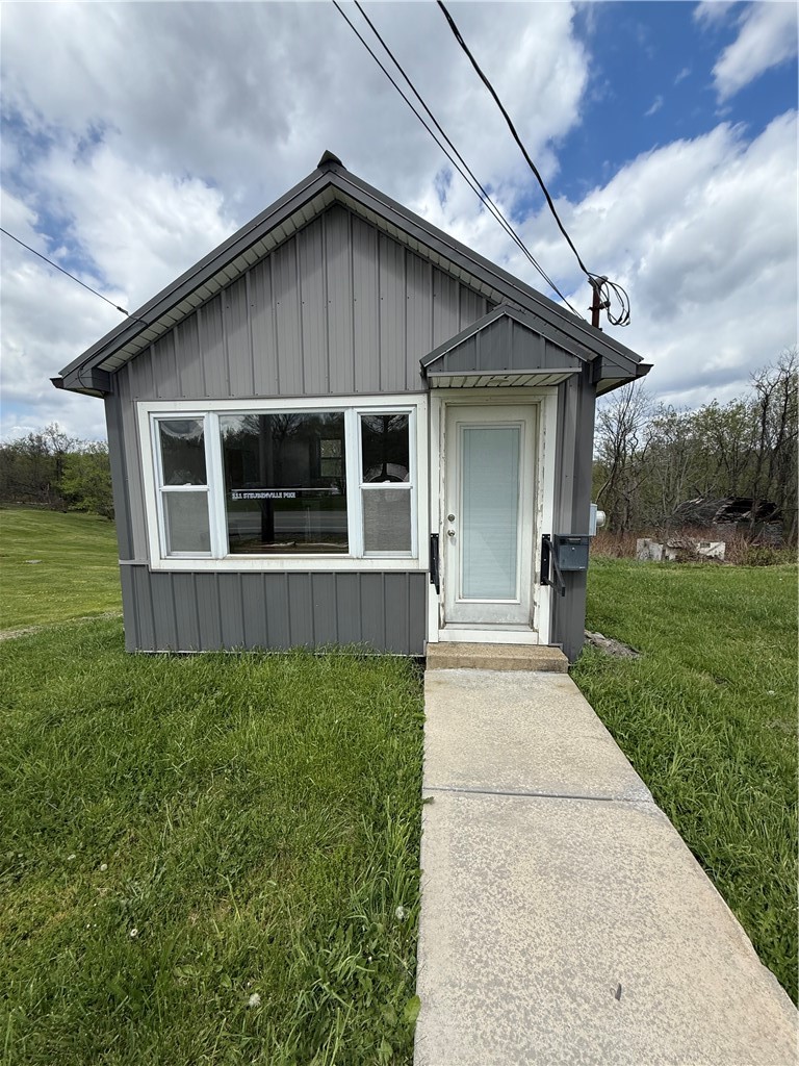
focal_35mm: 14
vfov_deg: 102.1
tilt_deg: -4.0
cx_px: 400
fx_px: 431
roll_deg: -1.5
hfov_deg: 85.7
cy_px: 533
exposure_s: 1/1368
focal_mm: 2.22
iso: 50
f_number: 2.2
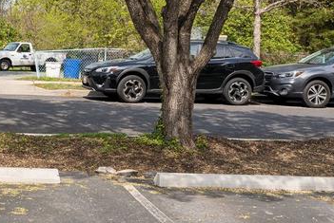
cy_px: 169
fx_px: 650
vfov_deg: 19.4
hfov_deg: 27.0
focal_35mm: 70
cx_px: -9
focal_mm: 24
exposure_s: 1/125
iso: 80
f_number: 8
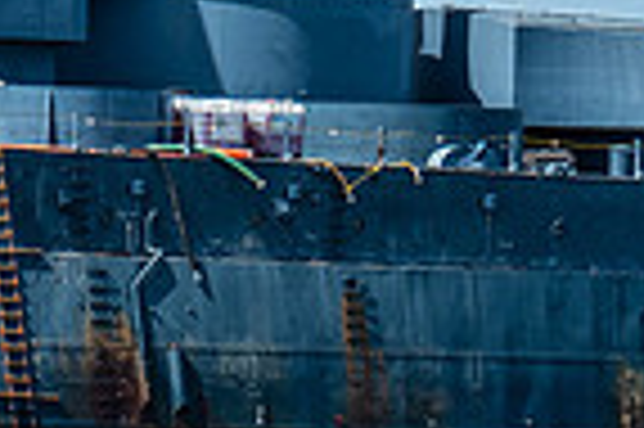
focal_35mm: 637
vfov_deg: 2.1
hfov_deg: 3.2
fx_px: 11382
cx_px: -113
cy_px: -336
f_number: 5.6
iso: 200
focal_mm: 104.9
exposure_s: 1/950
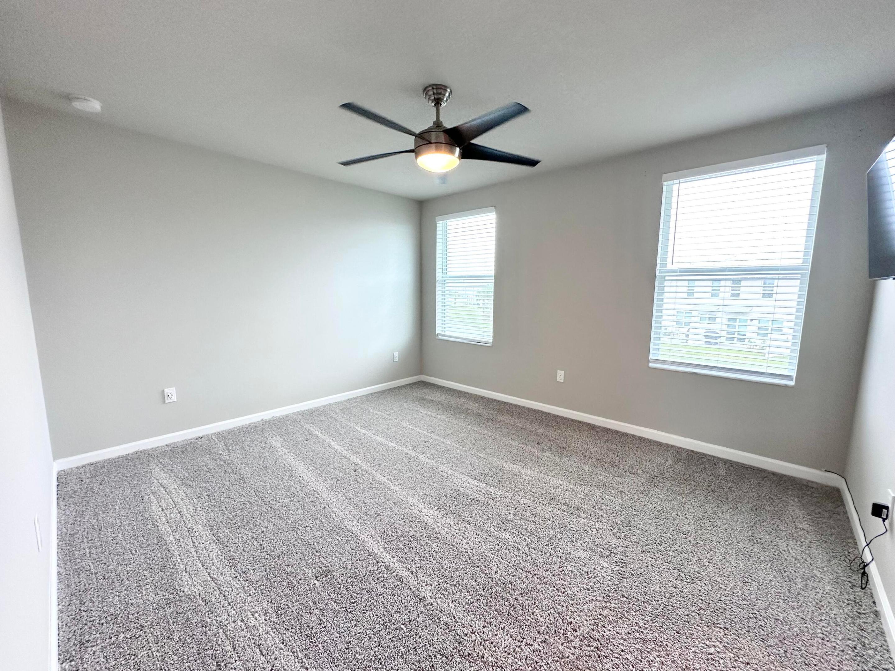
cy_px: 336
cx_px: 448
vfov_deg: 85.7
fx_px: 362
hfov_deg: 102.1
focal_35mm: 14
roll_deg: -0.8
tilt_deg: -7.3
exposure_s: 1/120
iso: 125
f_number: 2.2
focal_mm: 2.22
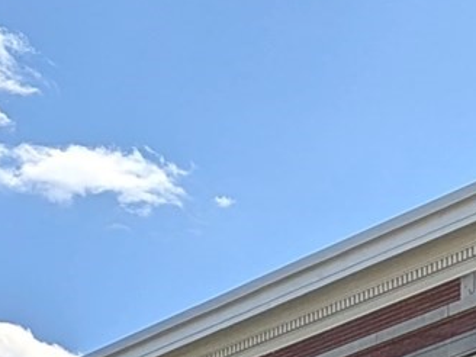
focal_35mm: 150
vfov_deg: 8.9
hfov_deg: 10.9
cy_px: 866
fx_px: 2063
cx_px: 1193
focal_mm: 4.53
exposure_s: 1/3268
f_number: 1.7
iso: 28
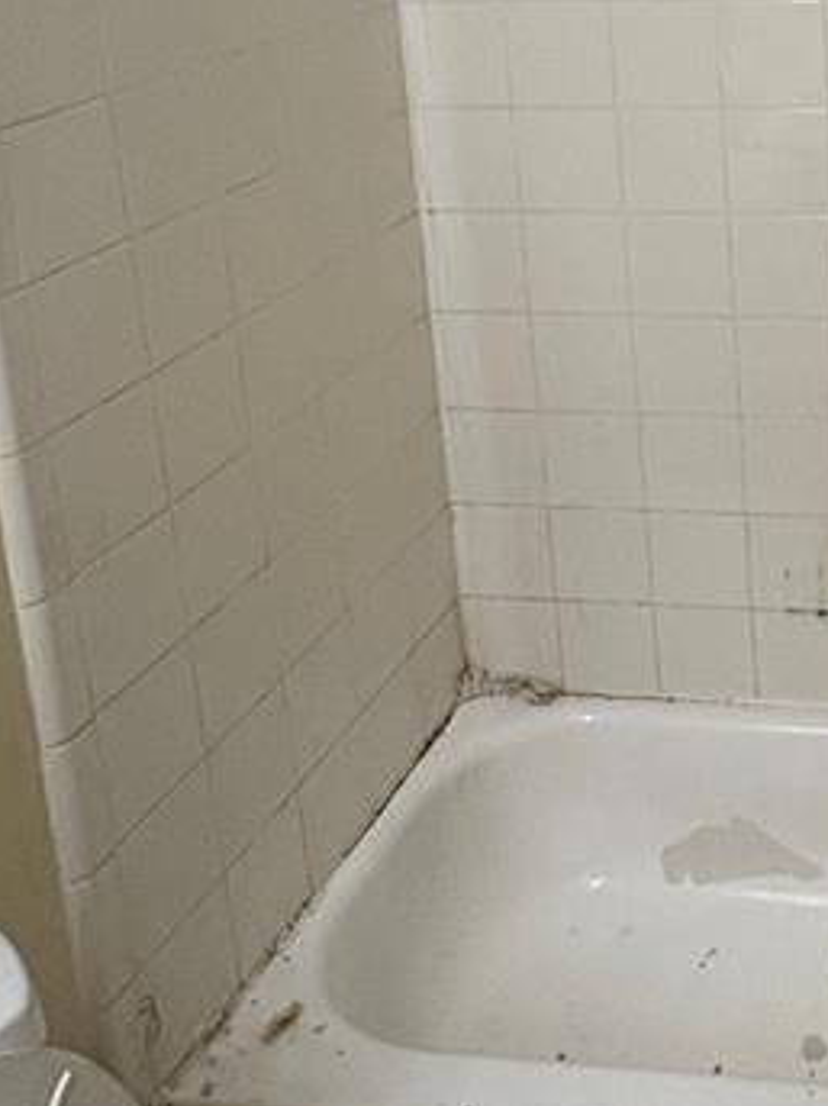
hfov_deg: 26.5
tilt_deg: -11.3
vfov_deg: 36.4
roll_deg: +0.9
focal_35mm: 49
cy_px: 97
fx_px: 1564
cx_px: 979
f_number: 2.2
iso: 200
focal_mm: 2.22
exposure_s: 1/120
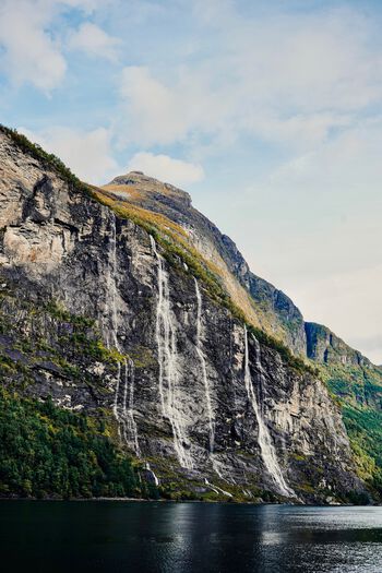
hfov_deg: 34.2
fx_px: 621
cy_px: 286
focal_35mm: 39
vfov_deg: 49.6
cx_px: 191
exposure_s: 1/100
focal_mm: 39
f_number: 7.1
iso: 100
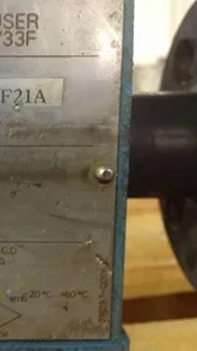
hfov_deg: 21.5
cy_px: 174
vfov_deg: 39.9
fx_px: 482
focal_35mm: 52
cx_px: -36
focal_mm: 4.28
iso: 250
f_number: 2.4
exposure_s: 1/20
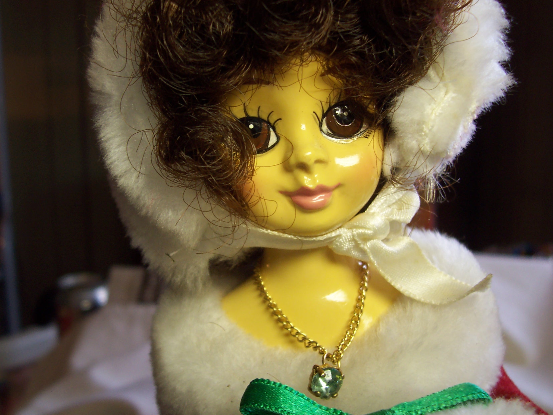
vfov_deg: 38.7
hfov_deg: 50.1
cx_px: 276
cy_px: 208
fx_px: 591
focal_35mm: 37
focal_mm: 5.6
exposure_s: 1/60
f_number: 2.8
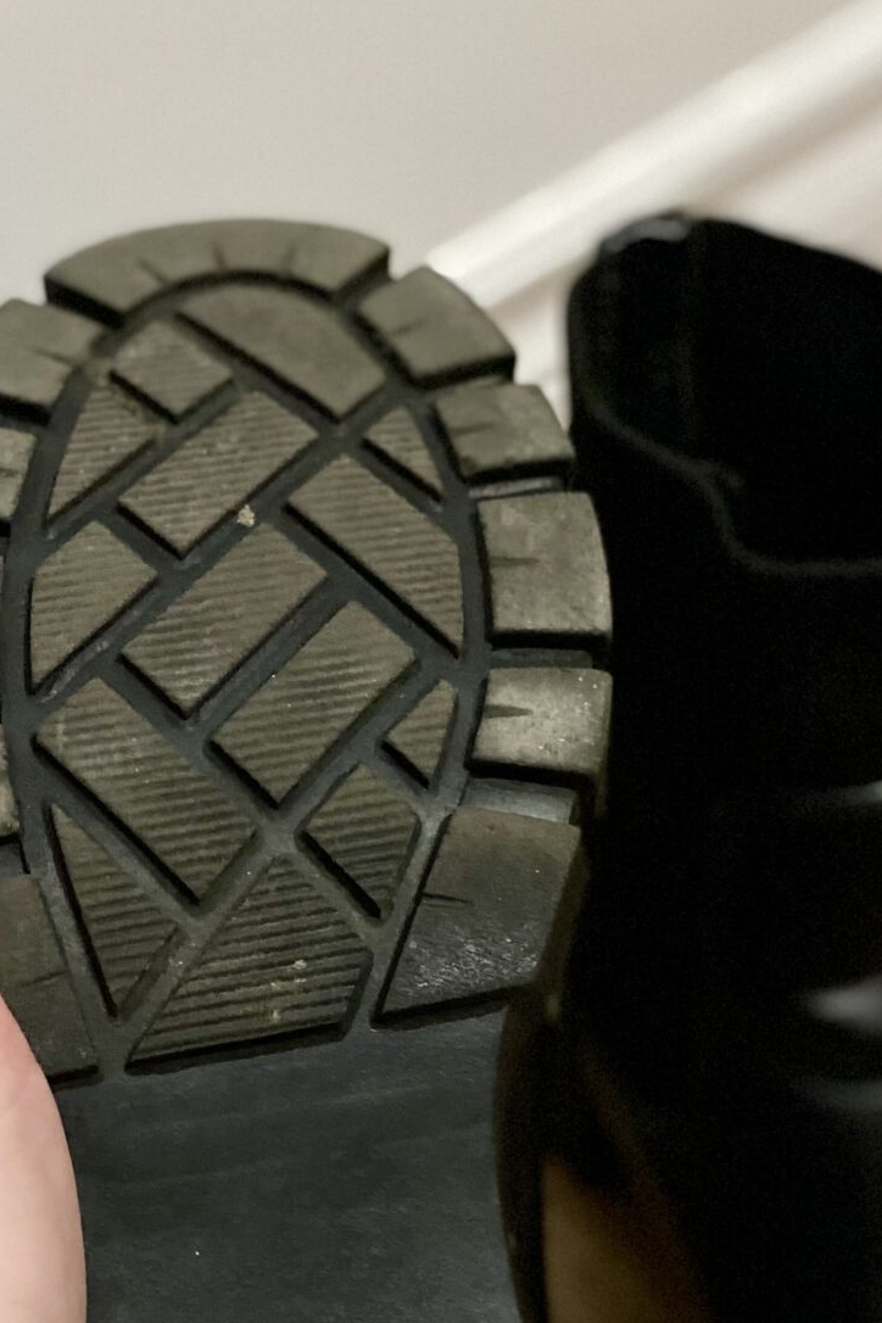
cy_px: 1128
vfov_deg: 37.0
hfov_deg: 26.5
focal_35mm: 51
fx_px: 1874
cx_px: 396
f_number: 1.8
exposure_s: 1/24
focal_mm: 4.25
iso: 800
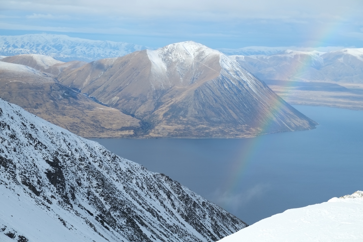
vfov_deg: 17.9
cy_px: 121
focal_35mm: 76
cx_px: 182
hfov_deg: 26.7
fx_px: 766
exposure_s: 1/340
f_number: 8
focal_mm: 50.5
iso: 200
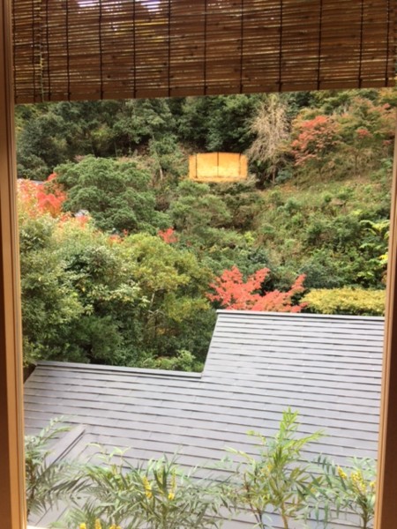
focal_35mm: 29
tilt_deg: -8.4
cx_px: 198
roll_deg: +0.5
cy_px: 264
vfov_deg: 61.7
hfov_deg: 48.2
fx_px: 443
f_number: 2.2
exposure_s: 1/60
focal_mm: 4.15
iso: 40
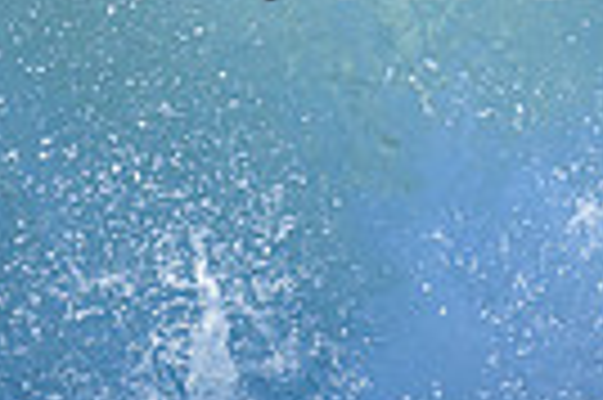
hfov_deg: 0.4
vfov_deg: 0.3
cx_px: 1129
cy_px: -133
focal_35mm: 4751
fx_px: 79482
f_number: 6.3
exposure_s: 1/2000
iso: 250
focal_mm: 800
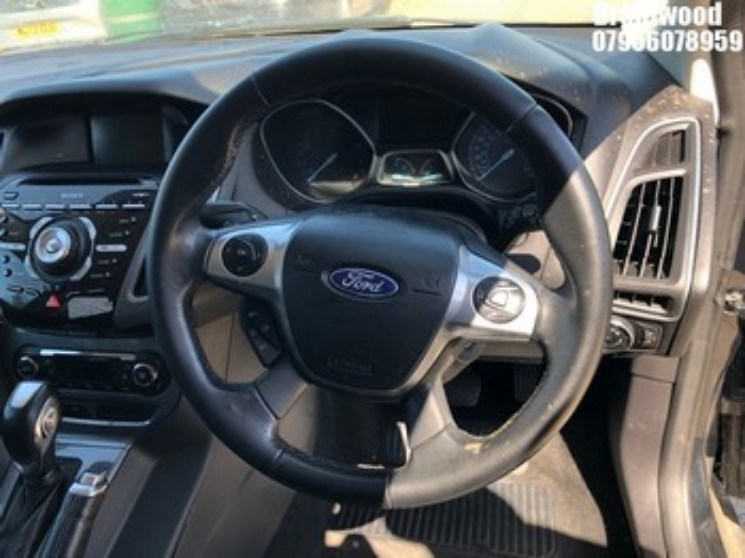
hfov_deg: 63.5
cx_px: 372
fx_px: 602
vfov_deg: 49.7
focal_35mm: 28
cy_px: 279
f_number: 1.8
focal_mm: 4
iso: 32
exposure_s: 1/120
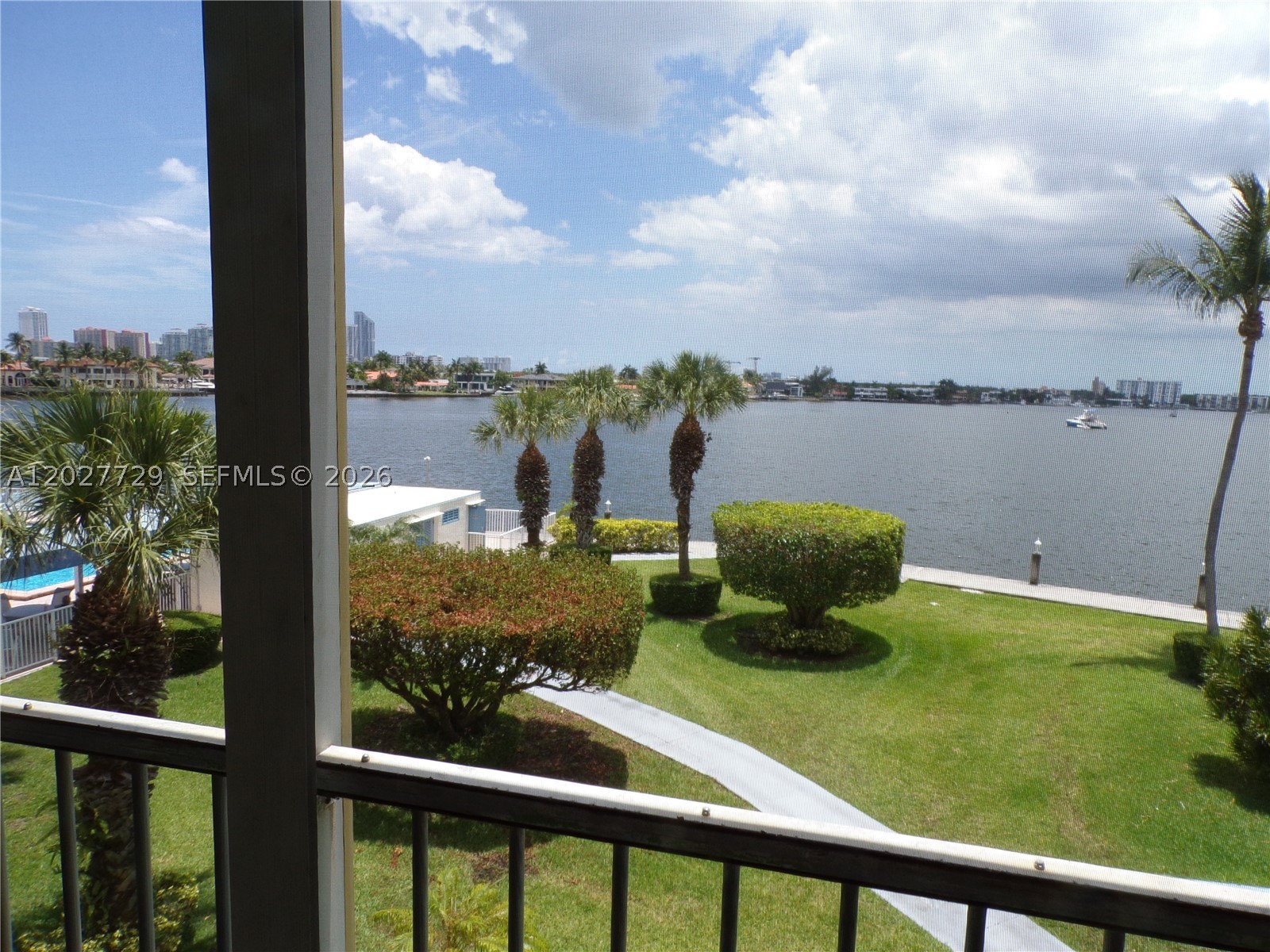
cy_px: 476
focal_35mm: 24
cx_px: 635
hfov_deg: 71.6
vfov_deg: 56.8
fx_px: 881
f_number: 5.8
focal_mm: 4.3
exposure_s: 1/280
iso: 80
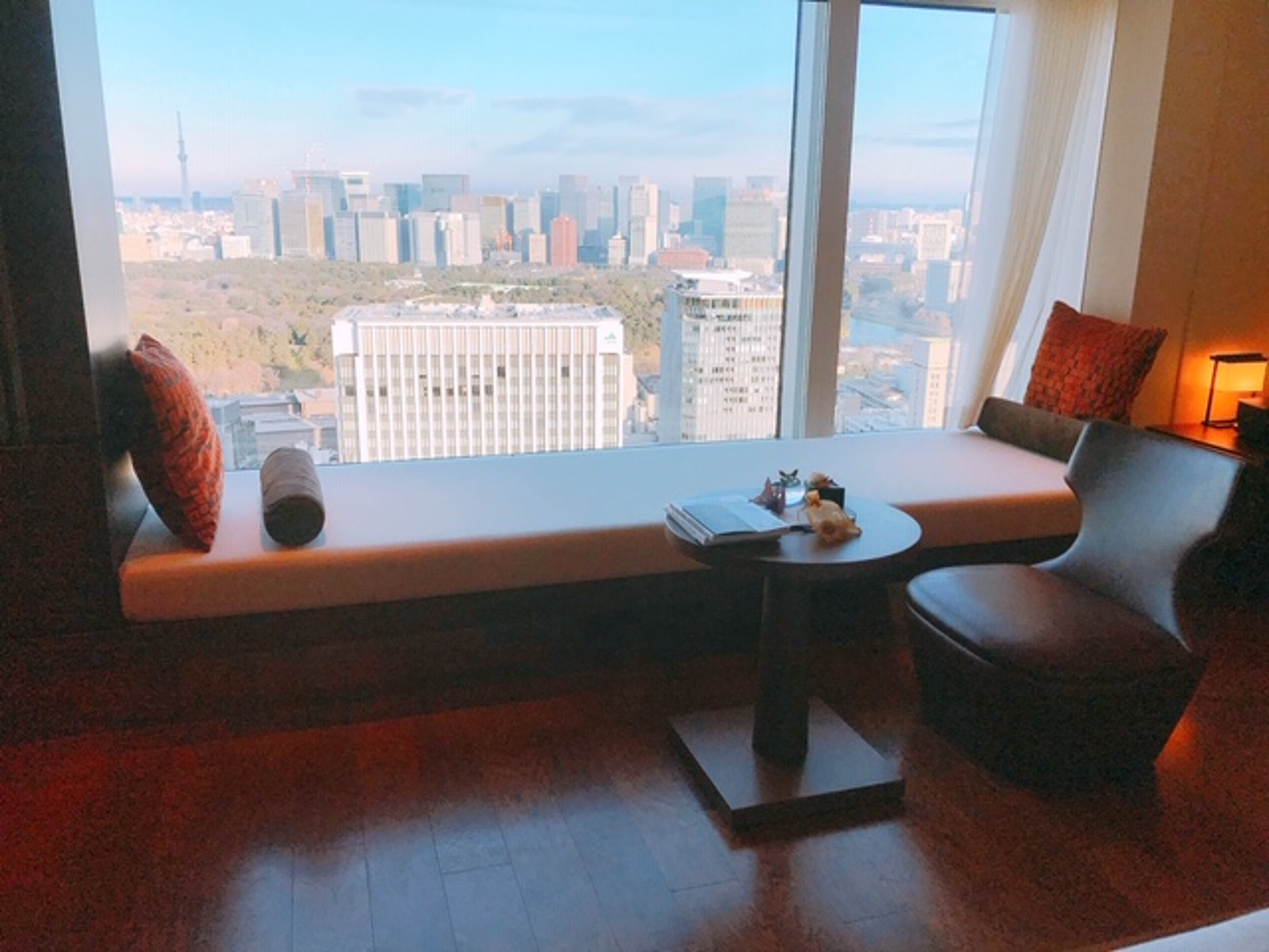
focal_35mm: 28
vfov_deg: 49.7
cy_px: 476
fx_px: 1026
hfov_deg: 63.4
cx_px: 634
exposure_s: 1/544
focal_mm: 3.99
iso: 20
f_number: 1.8
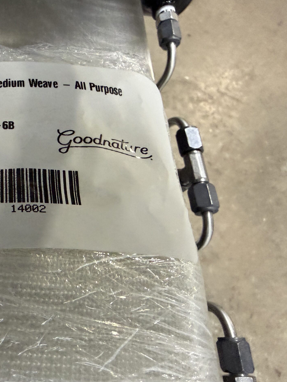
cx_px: 38
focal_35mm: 34
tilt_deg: -67.0
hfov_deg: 39.3
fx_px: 376
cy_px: 192
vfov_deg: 54.0
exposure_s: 1/60
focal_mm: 2.22
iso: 640
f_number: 2.2
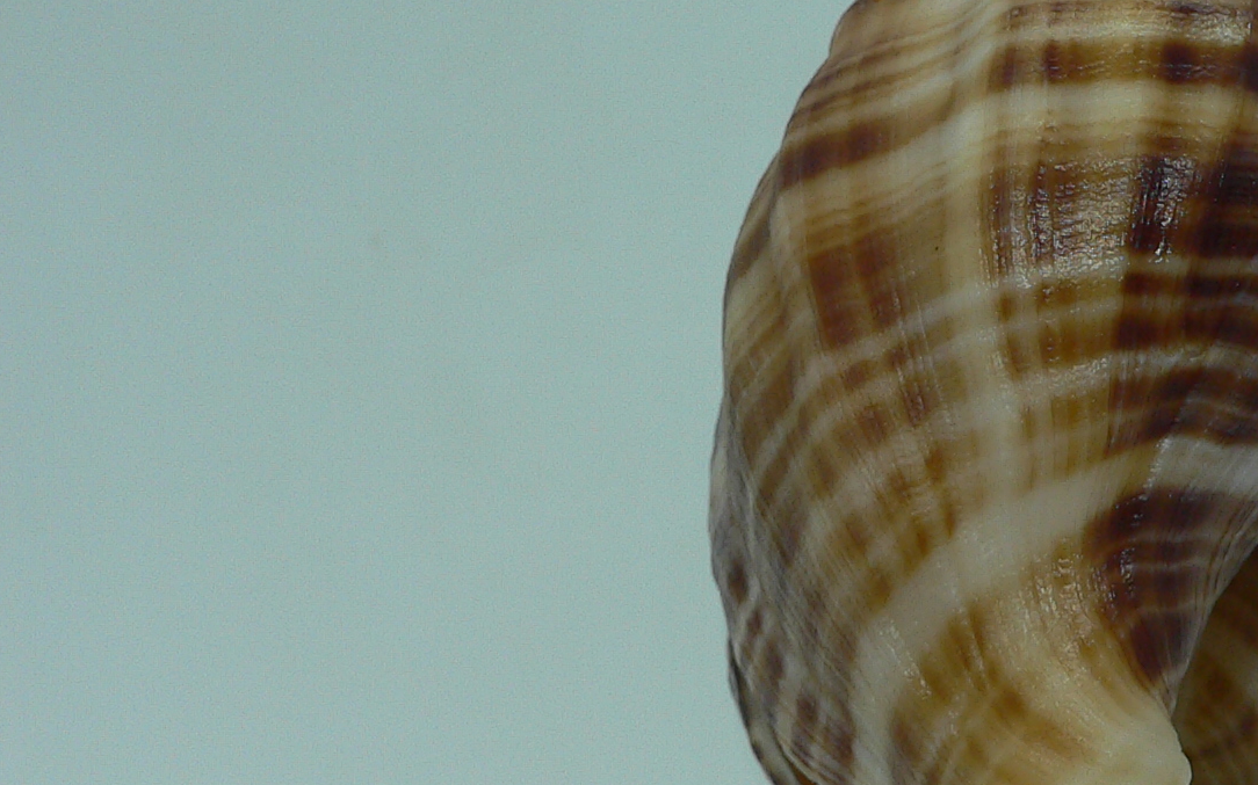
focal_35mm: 69
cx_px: 1166
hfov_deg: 28.5
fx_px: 2365
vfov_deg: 18.9
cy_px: 351
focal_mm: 4.6
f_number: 2.8
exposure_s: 1/60
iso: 80
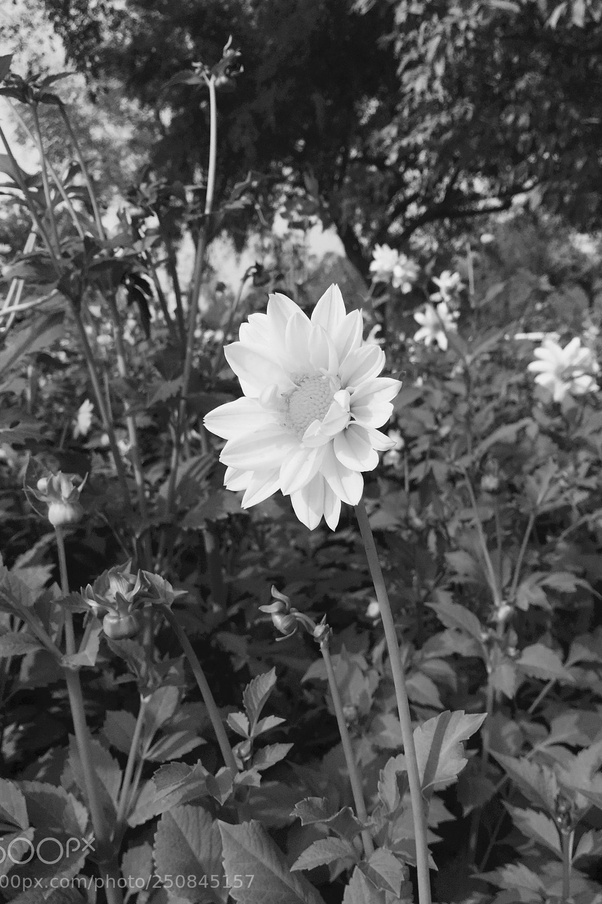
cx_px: 299
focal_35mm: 31
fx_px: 778
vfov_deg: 60.3
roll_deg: +1.2
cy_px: 463
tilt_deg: -8.2
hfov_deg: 42.3
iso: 32
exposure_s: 1/2639
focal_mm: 4.15
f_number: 2.2
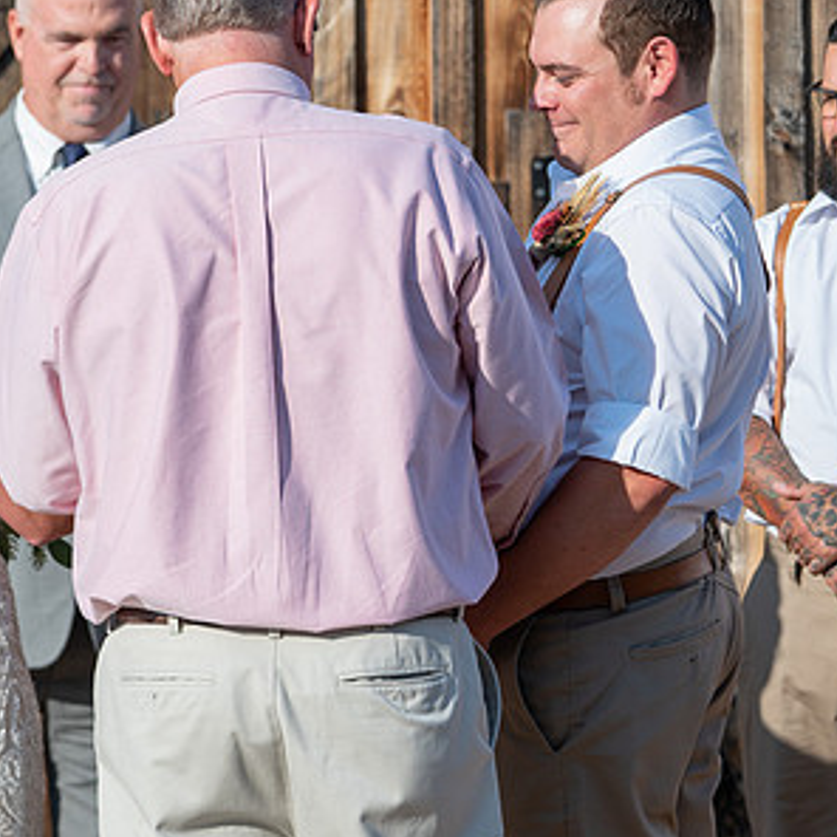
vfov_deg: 8.9
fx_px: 5389
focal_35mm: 197
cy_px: 194
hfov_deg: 8.9
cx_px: 375
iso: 100
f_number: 4
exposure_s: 1/800
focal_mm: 98
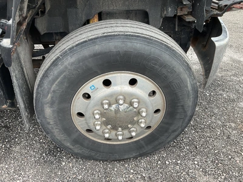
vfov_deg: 48.2
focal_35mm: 29
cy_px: 91
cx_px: 122
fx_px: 204
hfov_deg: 61.7
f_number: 1.8
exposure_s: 1/136
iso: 20
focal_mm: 3
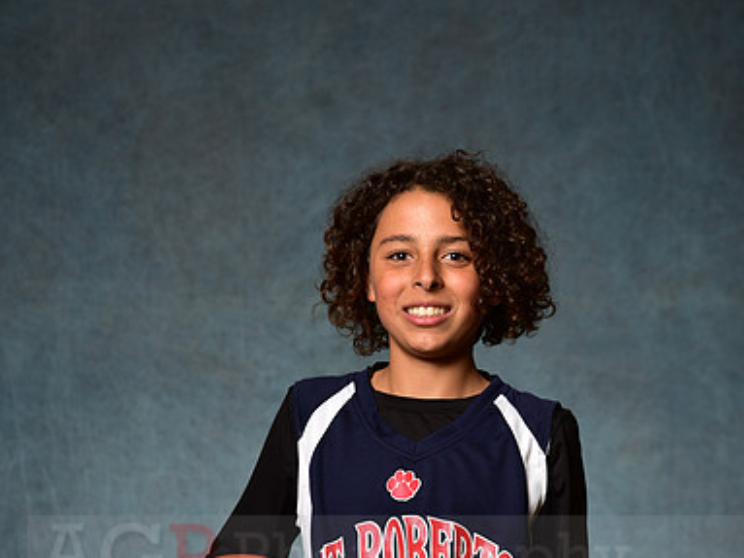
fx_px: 2192
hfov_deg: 19.3
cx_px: 374
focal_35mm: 102
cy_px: 542
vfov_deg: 14.3
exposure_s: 1/200
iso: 100
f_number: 5
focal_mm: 70
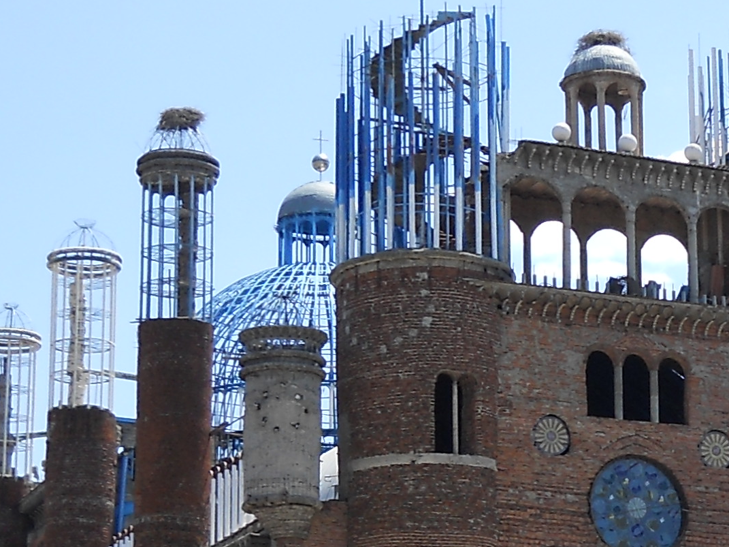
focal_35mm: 125
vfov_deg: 11.7
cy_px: 587
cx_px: 796
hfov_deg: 15.4
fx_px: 2632
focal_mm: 6.72
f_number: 5.5
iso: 80
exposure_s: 1/250
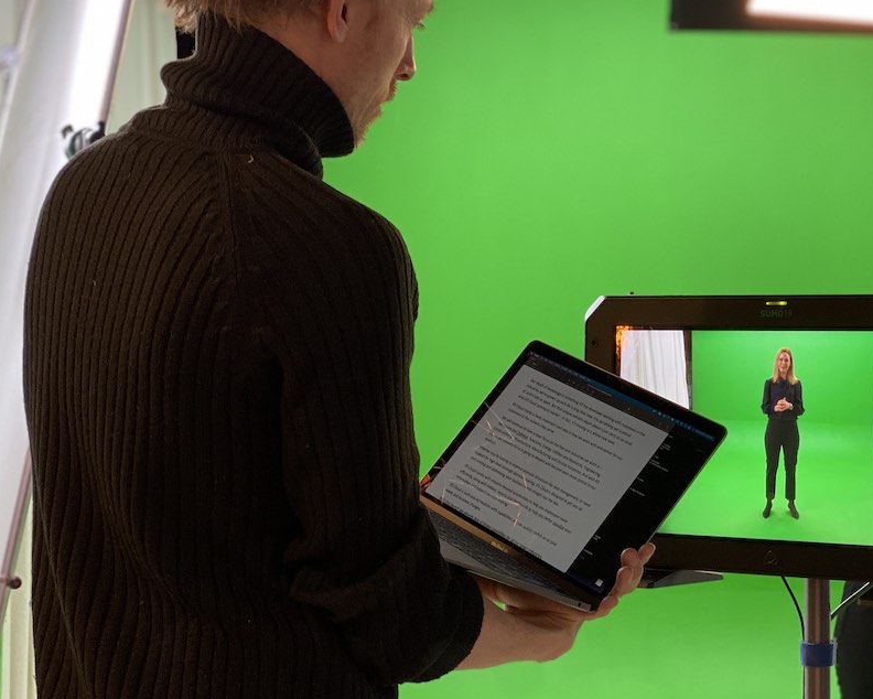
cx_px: 693
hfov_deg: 23.0
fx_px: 2119
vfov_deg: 18.7
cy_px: 331
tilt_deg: +0.2
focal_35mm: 82
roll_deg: -1.2
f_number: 2
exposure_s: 1/100
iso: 125
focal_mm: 6
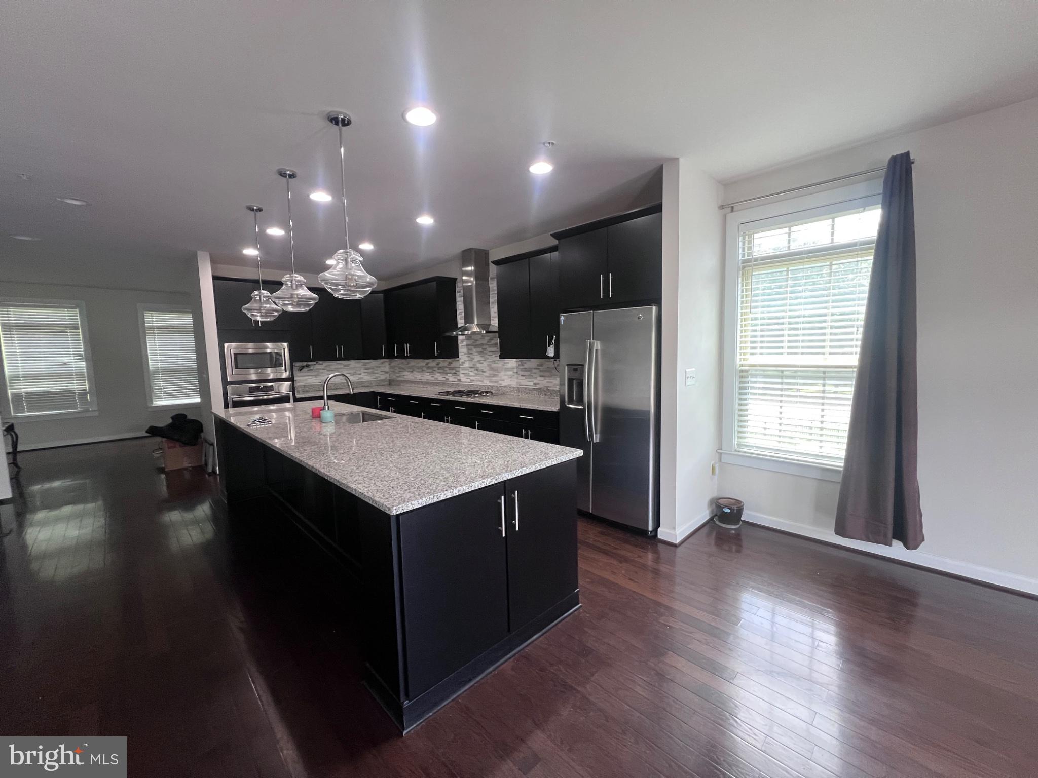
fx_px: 390
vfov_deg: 89.9
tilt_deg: -5.4
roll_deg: +1.3
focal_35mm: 13
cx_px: 519
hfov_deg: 106.2
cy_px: 389
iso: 250
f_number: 1.8
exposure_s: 1/99
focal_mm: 1.57
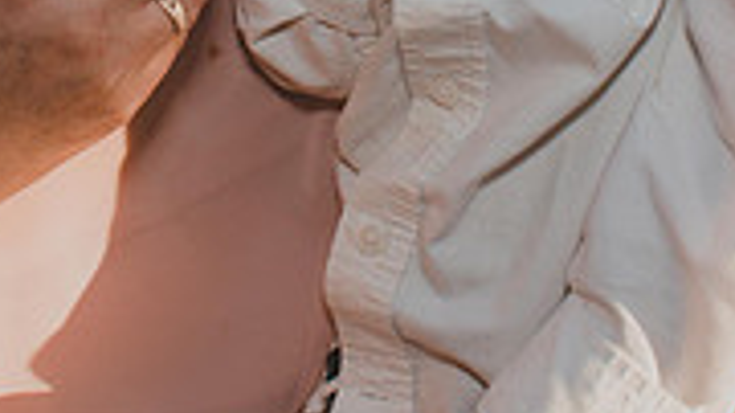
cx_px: 301
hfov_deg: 17.7
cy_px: -313
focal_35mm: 121
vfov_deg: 9.5
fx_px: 2357
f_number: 5.6
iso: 100
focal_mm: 18
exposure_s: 1/125
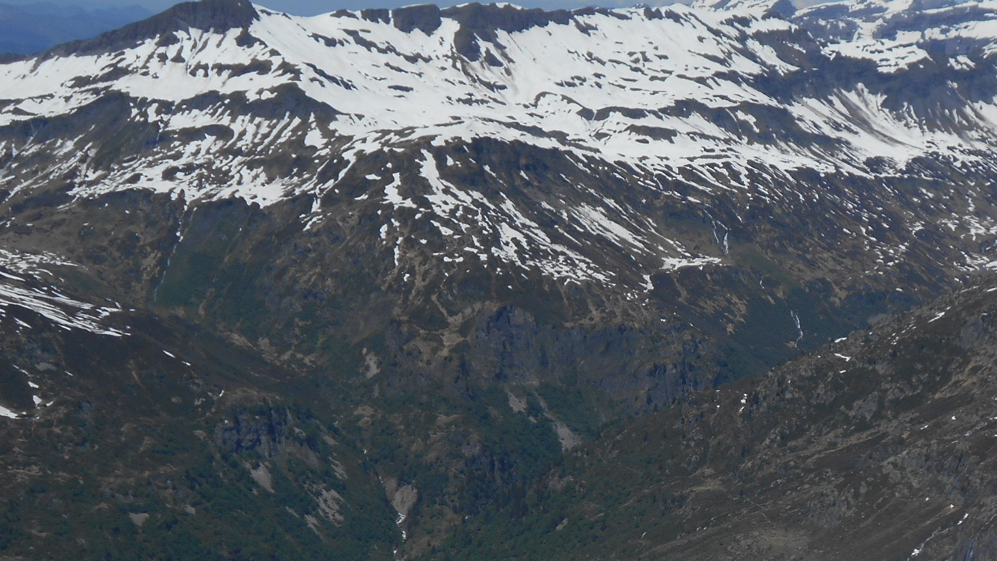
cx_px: 707
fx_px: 2141
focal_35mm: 81
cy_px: 519
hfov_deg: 26.0
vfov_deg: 14.7
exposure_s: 1/1600
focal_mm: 8.8
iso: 80
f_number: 4.5
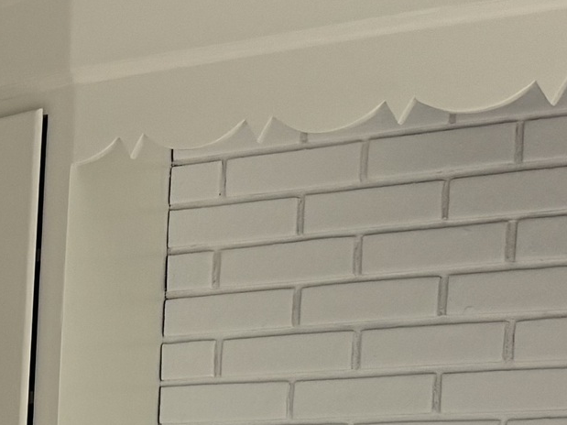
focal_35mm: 129
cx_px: -701
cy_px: 744
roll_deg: -0.5
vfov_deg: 10.8
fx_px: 2113
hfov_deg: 12.6
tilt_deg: -4.5
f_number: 1.6
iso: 80
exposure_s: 1/121
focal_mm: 5.96
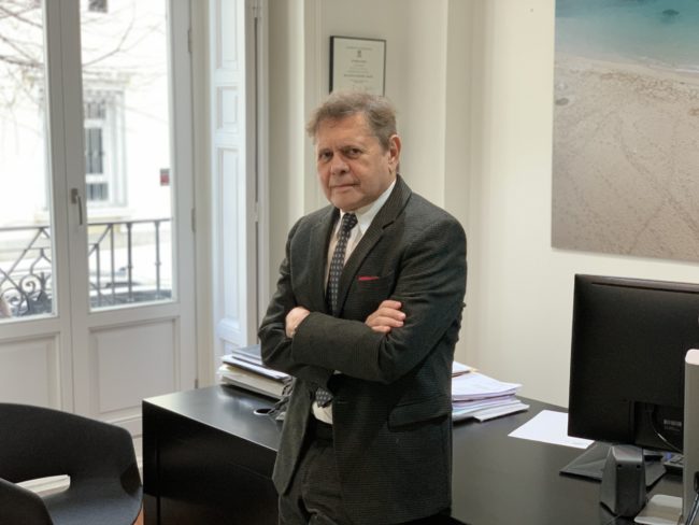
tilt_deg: -7.6
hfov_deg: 36.8
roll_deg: -0.1
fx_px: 1050
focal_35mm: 52
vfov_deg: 28.1
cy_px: 262
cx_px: 350
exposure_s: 1/50
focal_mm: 6
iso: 160
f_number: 2.4
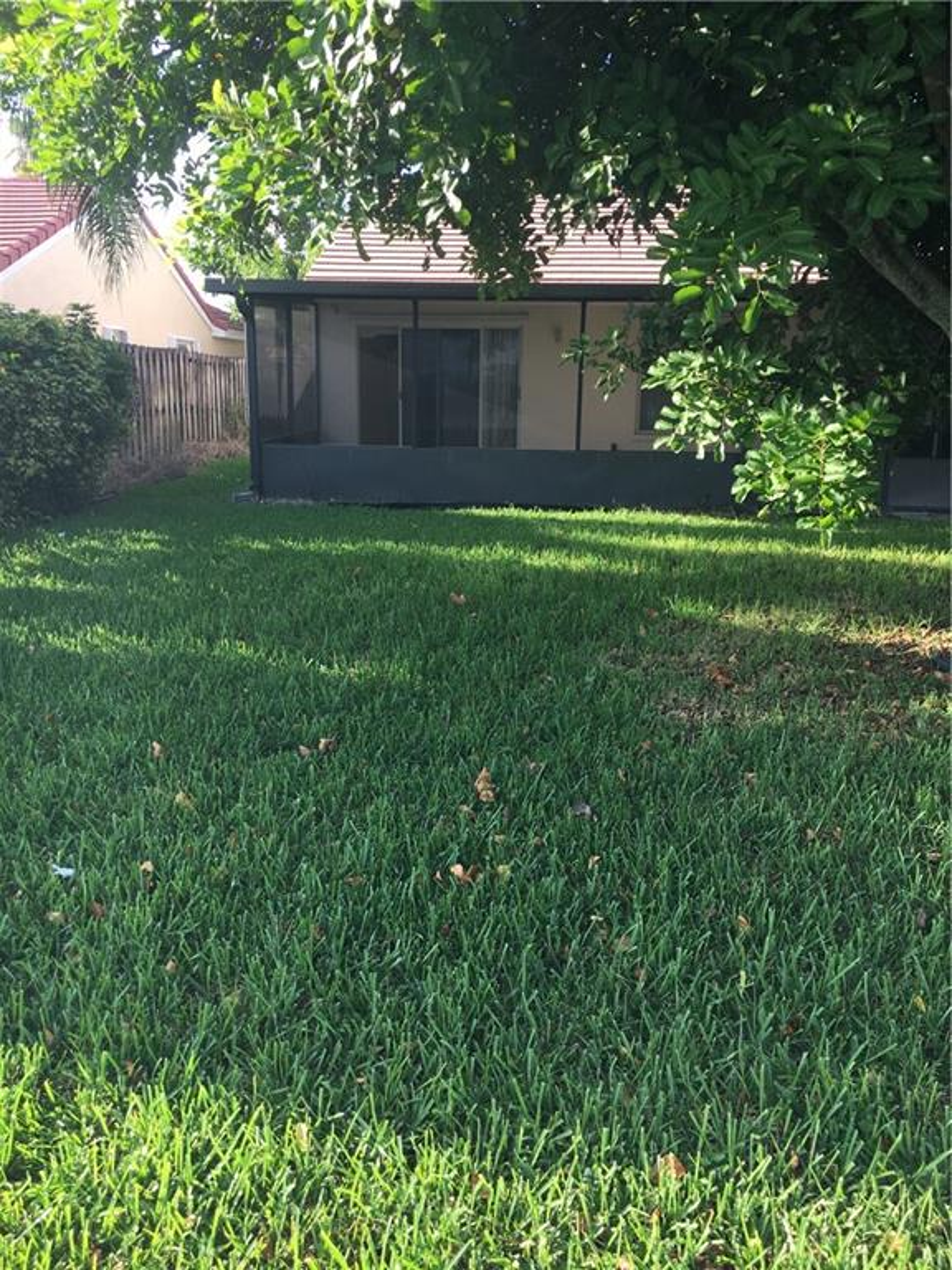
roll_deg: -2.9
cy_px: 635
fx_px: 1063
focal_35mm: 29
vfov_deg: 61.7
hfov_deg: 48.2
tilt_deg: -14.7
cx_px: 476
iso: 25
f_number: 2.2
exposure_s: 1/234
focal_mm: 4.15
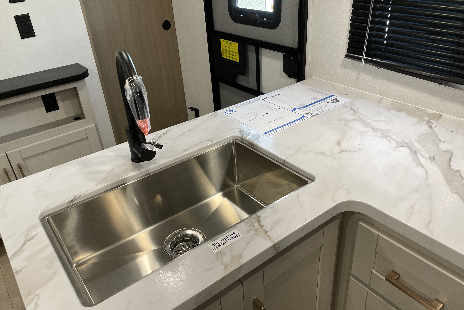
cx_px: 239
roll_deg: +2.6
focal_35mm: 28
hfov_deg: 65.5
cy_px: 153
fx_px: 361
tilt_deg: -31.1
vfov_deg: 46.4
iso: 125
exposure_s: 1/112
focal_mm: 4.2
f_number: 1.6
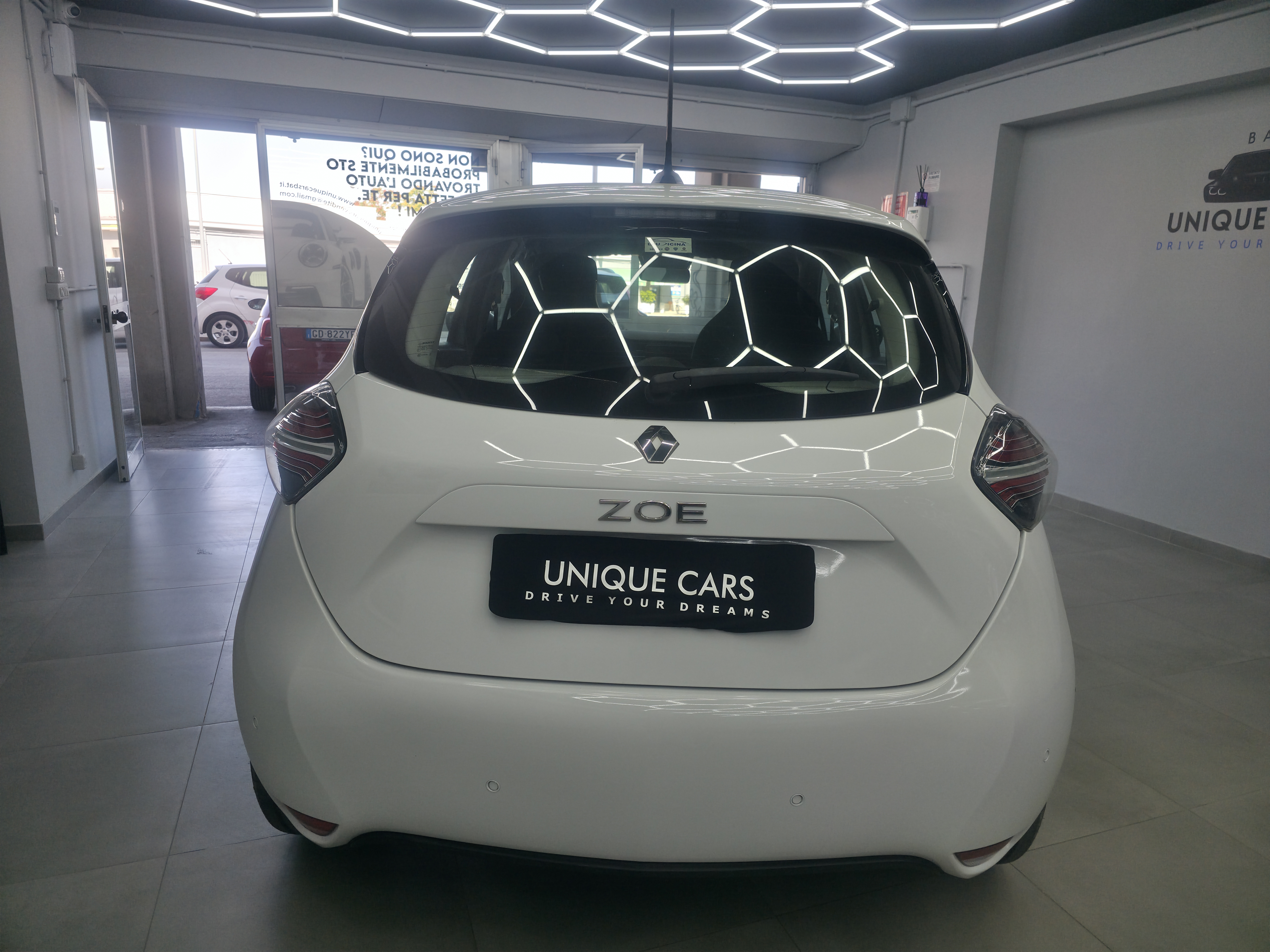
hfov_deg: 73.9
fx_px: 844
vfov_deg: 58.9
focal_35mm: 23
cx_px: 635
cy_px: 476
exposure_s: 1/359
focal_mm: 6.3
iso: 40
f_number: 1.7
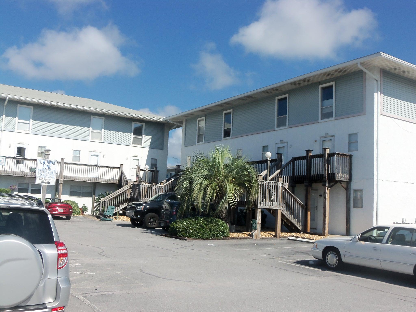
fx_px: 445
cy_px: 156
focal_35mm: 37
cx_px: 208
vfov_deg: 38.7
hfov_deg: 50.1
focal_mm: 6.7
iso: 64
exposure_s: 1/160
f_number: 9.2
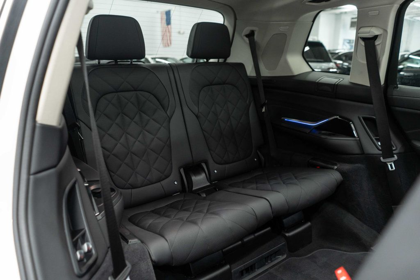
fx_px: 327
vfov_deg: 46.4
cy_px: 140
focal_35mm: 28
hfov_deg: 65.5
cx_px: 210
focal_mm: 28
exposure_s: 1/50
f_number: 3.2
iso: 1600
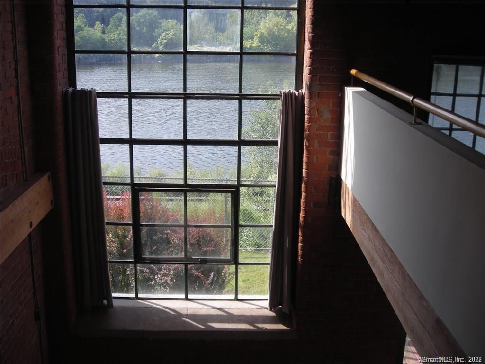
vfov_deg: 37.7
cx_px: 242
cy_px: 182
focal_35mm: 38
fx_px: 532
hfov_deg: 49.0
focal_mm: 6.3
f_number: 3.2
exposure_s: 1/156
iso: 50
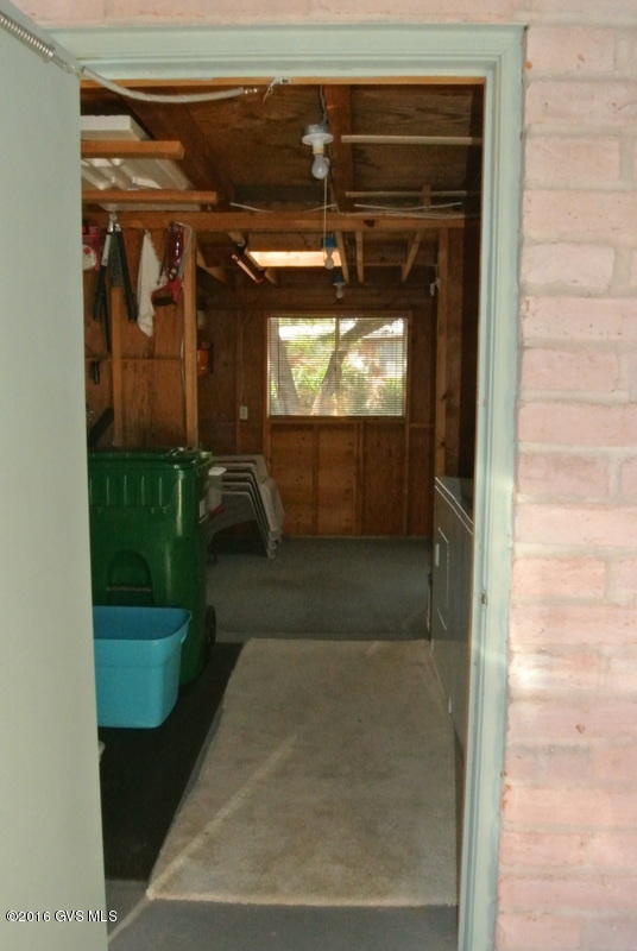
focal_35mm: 29
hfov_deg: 45.1
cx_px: 318
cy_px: 476
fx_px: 767
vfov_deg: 63.6
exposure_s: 1/60
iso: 3200
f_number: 3.5
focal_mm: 11
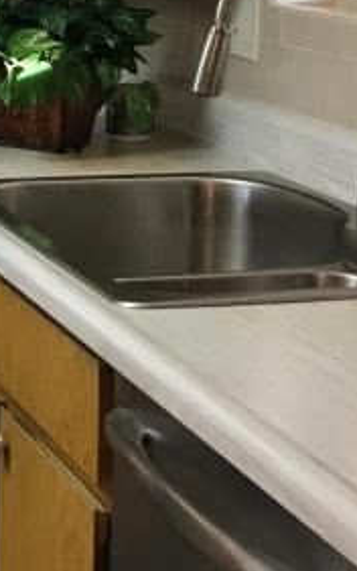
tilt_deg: -8.6
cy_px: 116
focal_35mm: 112
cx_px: -12
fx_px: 1741
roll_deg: -1.6
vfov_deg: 18.4
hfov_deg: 11.6
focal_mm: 4.15
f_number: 2.2
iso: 100
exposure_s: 1/30
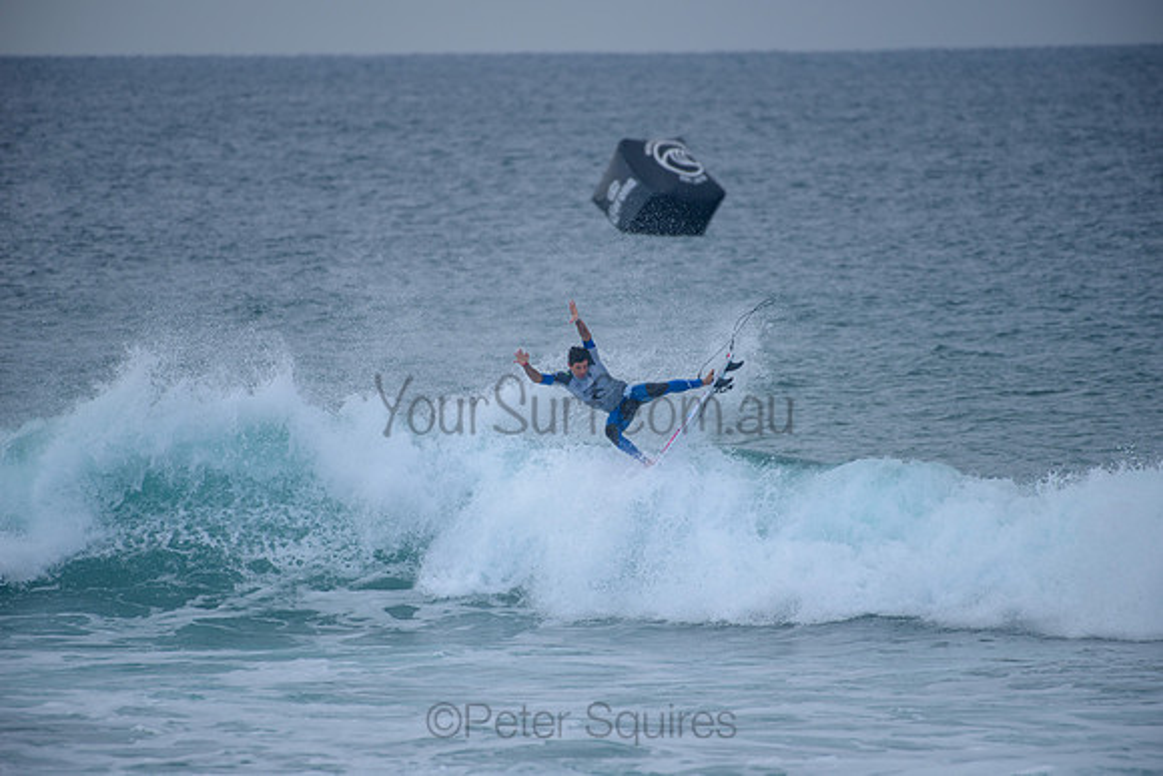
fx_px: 16156
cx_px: 582
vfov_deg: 2.8
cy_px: 388
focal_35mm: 500
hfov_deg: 4.1
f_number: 5.6
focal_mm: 500
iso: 140
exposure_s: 1/800
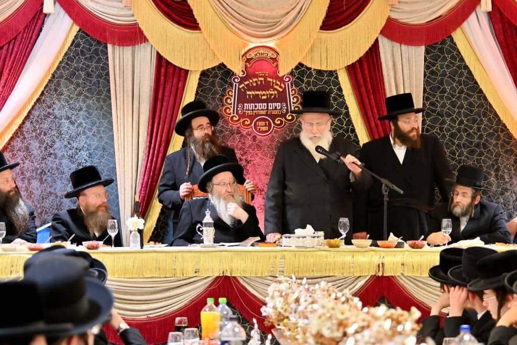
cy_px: 172
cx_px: 258
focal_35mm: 105
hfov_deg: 19.5
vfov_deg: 13.0
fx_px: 1508
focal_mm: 70
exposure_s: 1/250
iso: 500
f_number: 2.8
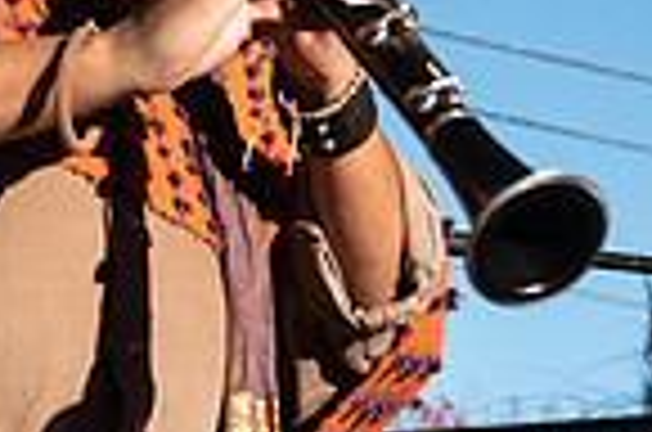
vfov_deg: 8.4
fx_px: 2909
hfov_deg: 12.7
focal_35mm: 161
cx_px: 169
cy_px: 11
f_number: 4.5
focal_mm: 36
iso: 200
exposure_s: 1/800
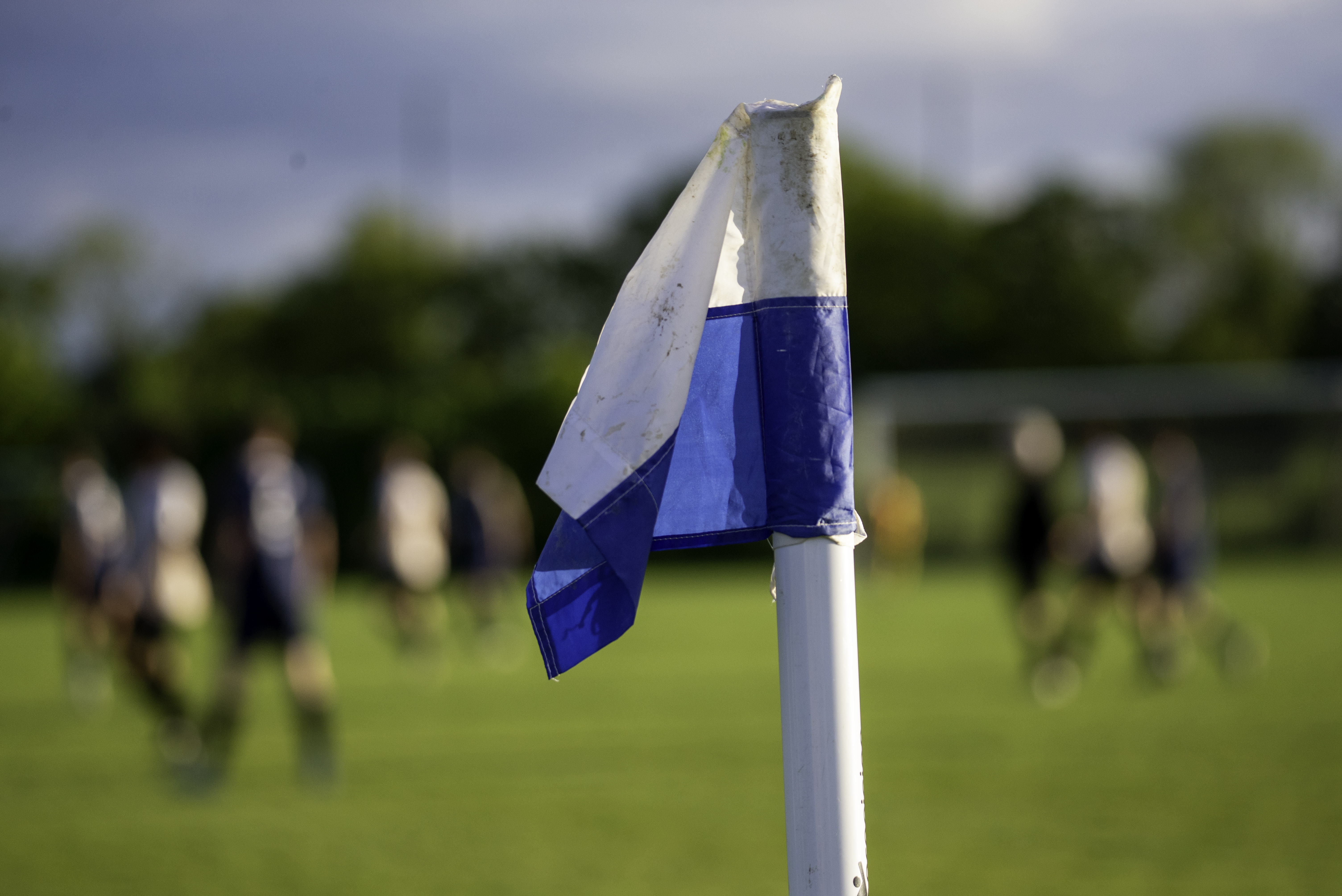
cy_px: 448
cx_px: 671
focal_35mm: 200
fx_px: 7458
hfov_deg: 10.3
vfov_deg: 6.9
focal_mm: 200
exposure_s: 1/2000
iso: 1000
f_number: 5.3
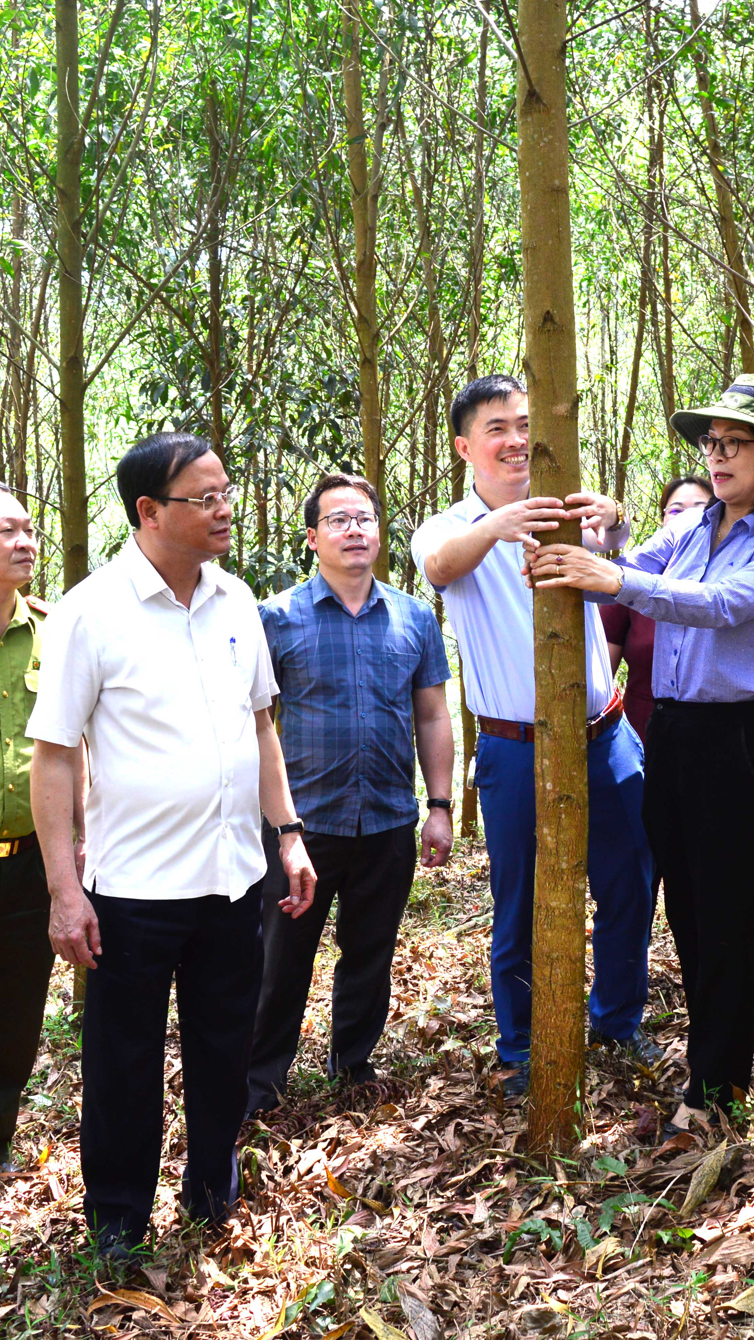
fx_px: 1706
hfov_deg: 24.6
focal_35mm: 48
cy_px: 667
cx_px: 593
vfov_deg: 42.9
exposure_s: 1/125
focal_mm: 20
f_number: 5.6
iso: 250
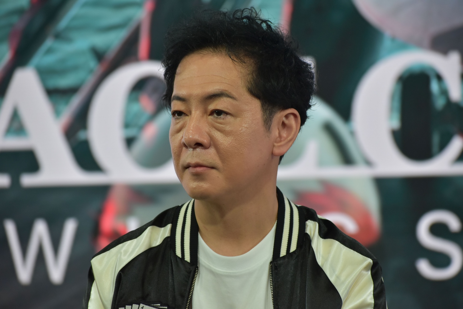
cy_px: 154
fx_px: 2990
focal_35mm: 232
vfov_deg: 5.9
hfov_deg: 8.9
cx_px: 232
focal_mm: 155
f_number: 5
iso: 800
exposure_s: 1/250
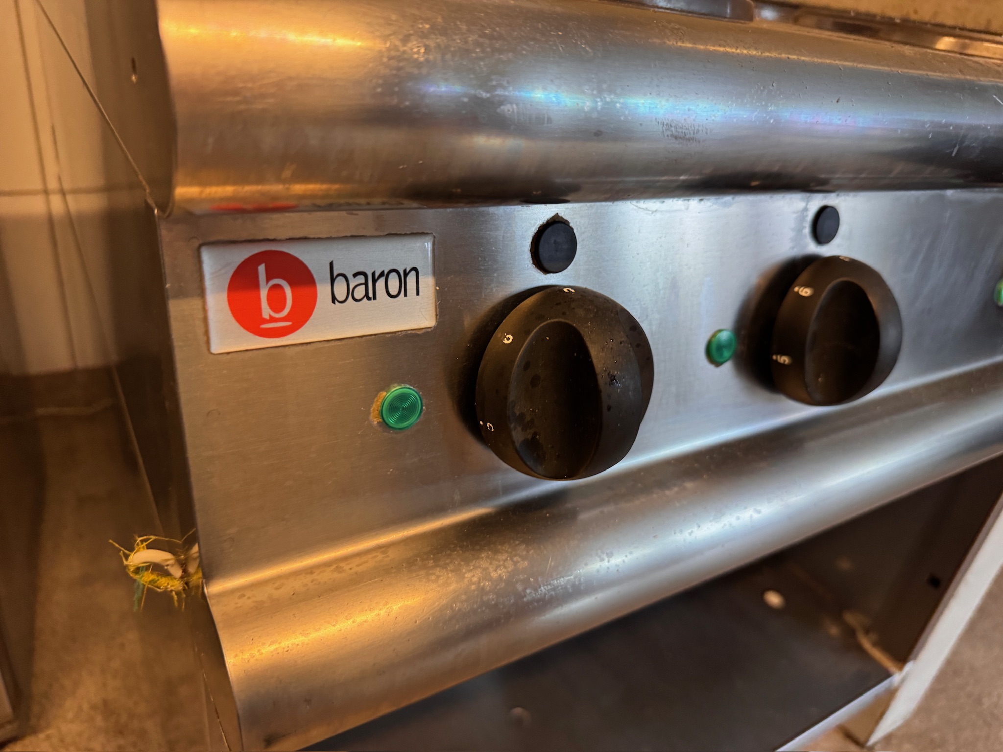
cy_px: 376
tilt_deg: -26.8
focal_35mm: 24
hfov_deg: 71.6
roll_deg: -6.7
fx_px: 695
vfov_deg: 56.8
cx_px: 502
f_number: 1.78
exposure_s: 1/50
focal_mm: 6.76
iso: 500
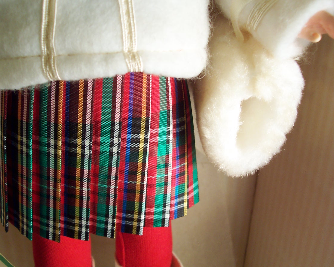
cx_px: 155
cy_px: 135
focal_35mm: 39
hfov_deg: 46.8
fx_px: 386
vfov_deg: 38.2
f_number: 2.8
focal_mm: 5.6
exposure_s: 1/45
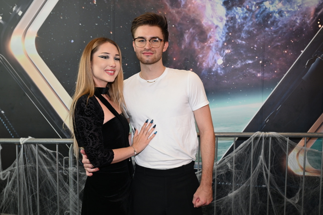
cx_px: 162
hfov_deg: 50.7
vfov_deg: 35.1
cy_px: 108
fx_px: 341
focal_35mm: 38
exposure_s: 1/125
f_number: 4
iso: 1250
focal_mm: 38
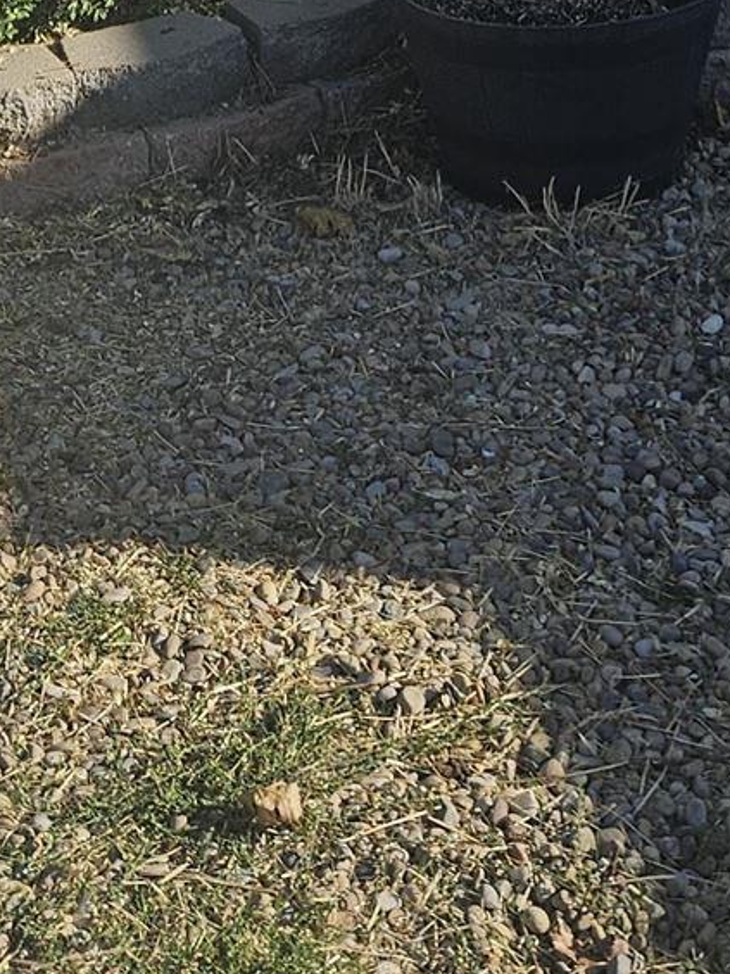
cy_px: -630
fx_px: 2643
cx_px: 492
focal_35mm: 94
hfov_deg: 15.7
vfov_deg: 17.8
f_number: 1.8
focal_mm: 5.4
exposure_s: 1/1567
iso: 25
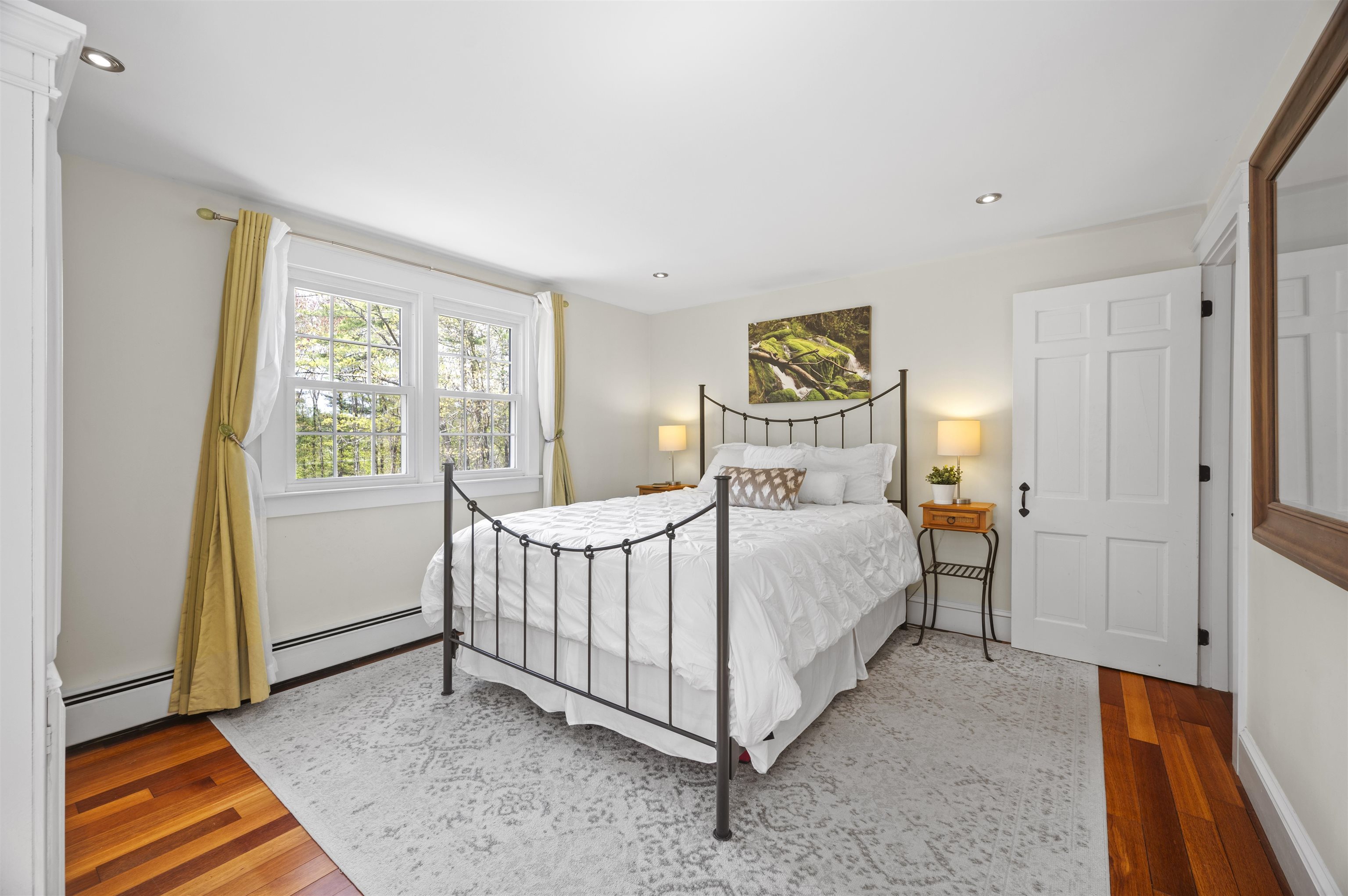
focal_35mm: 14
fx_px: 542
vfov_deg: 79.1
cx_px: 674
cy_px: 448
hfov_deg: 102.3
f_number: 7.1
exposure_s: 1/1.25
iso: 250
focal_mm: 14.5
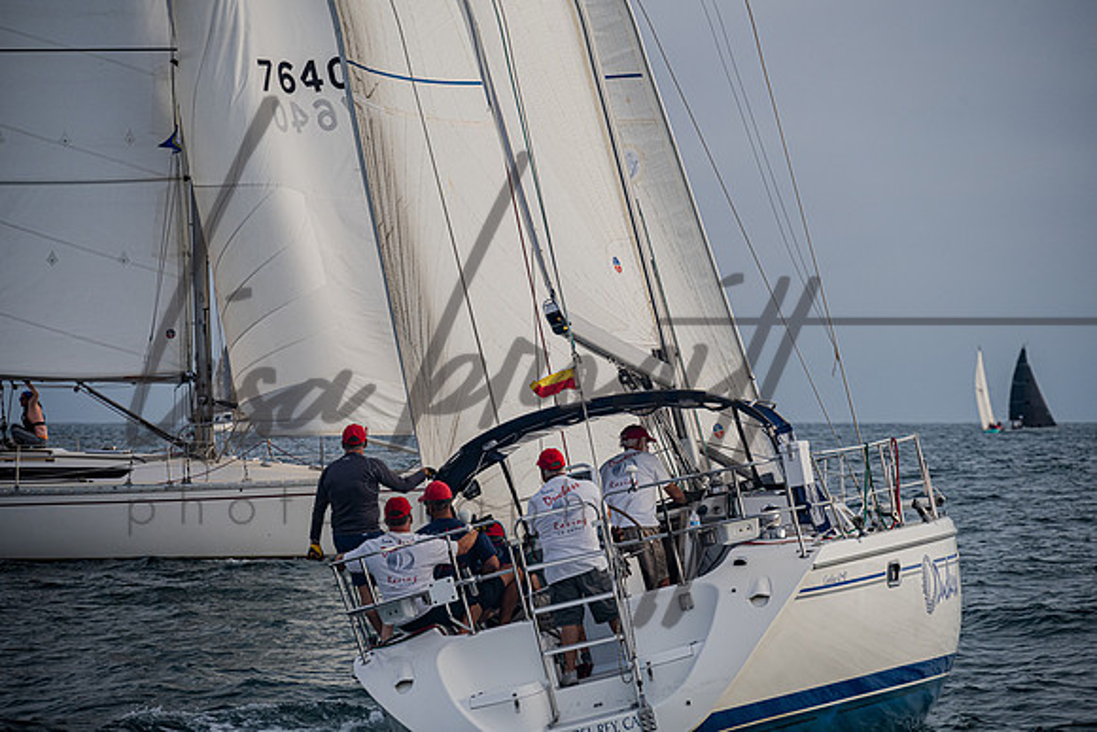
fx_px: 6417
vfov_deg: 6.5
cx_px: 565
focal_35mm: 211
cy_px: 365
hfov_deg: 9.8
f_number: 6.3
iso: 400
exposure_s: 1/800
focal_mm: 200
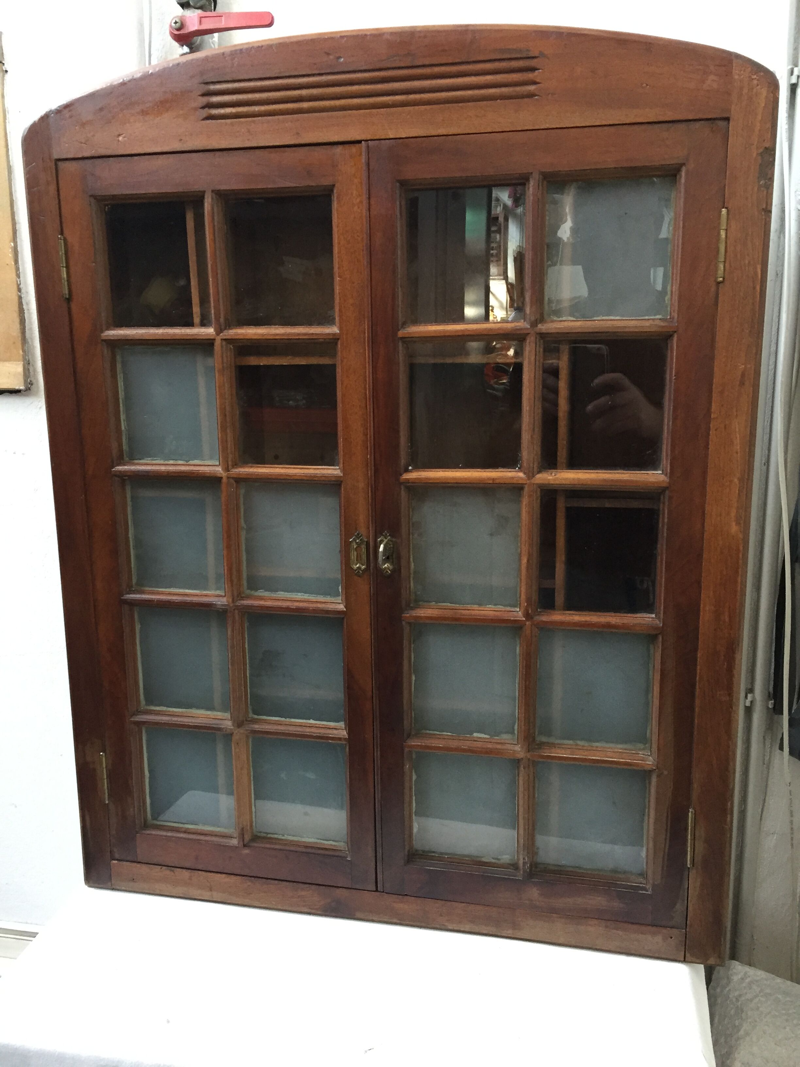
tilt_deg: -10.6
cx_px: 400
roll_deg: +0.1
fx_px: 894
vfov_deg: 61.7
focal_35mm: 29
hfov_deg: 48.2
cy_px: 534
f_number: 2.2
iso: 200
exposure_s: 1/33
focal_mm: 4.15
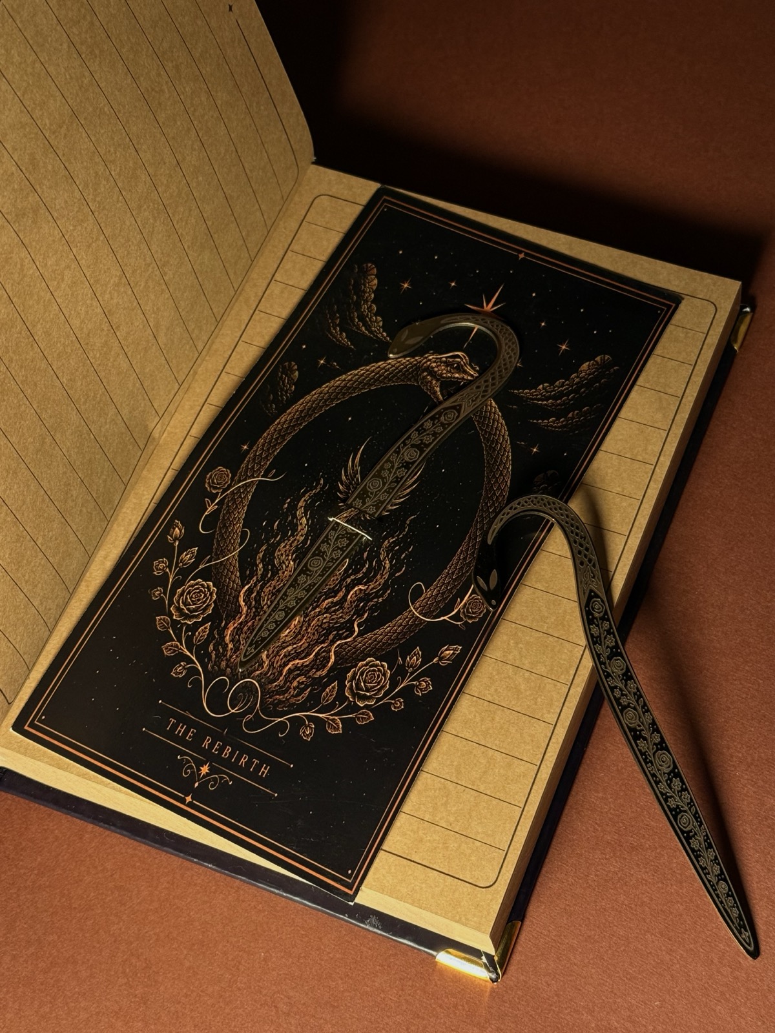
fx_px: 1433
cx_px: 388
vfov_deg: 39.7
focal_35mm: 48
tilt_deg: -62.2
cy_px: 516
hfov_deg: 30.3
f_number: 1.78
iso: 80
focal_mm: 6.76
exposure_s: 1/121
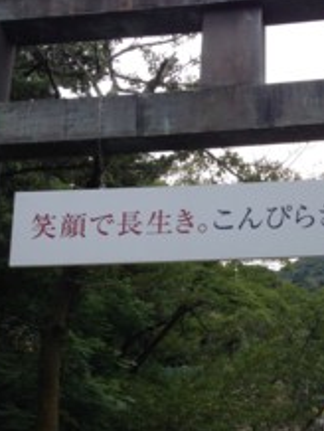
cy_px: 354
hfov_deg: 21.3
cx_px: 277
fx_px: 847
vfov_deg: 27.9
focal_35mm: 68
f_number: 2.4
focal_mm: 4.12
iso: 50
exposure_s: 1/313
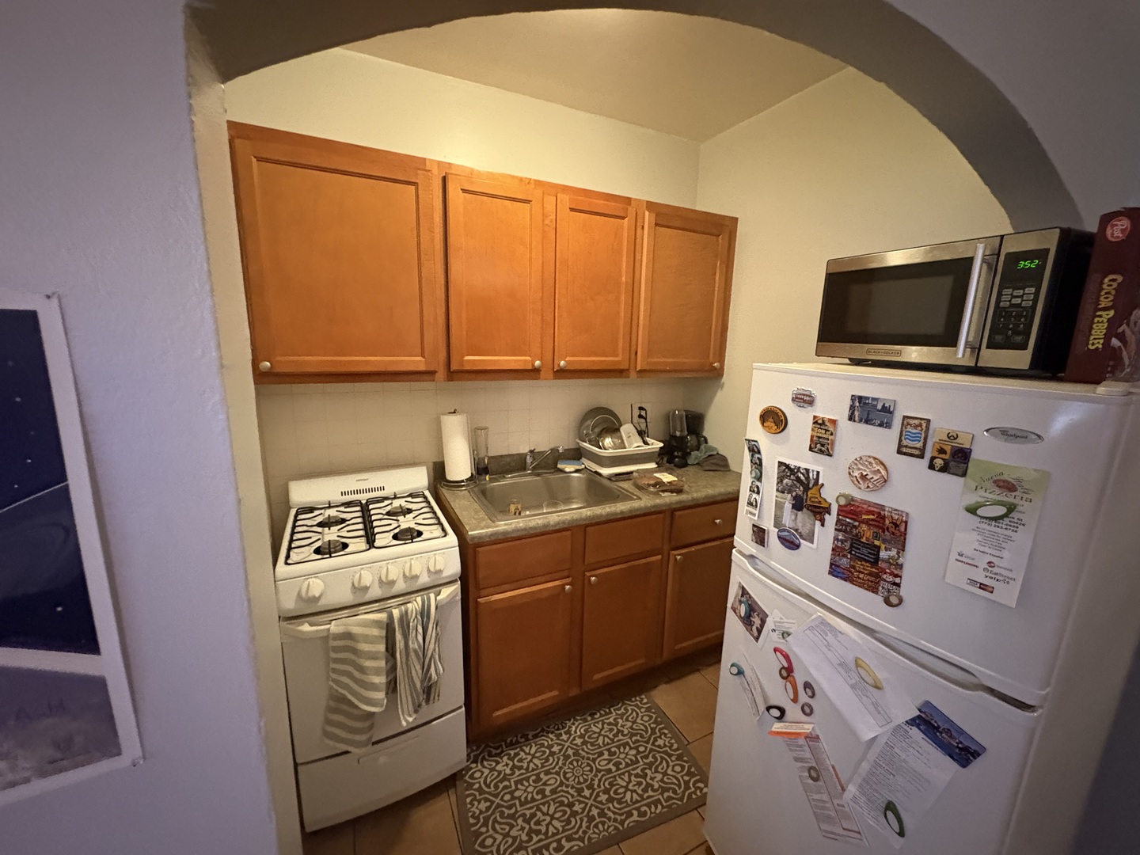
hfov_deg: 102.1
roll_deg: -0.8
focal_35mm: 14
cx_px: 570
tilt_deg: -11.9
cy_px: 428
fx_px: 461
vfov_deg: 85.7
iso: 1000
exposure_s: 1/30
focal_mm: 2.22
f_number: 2.2
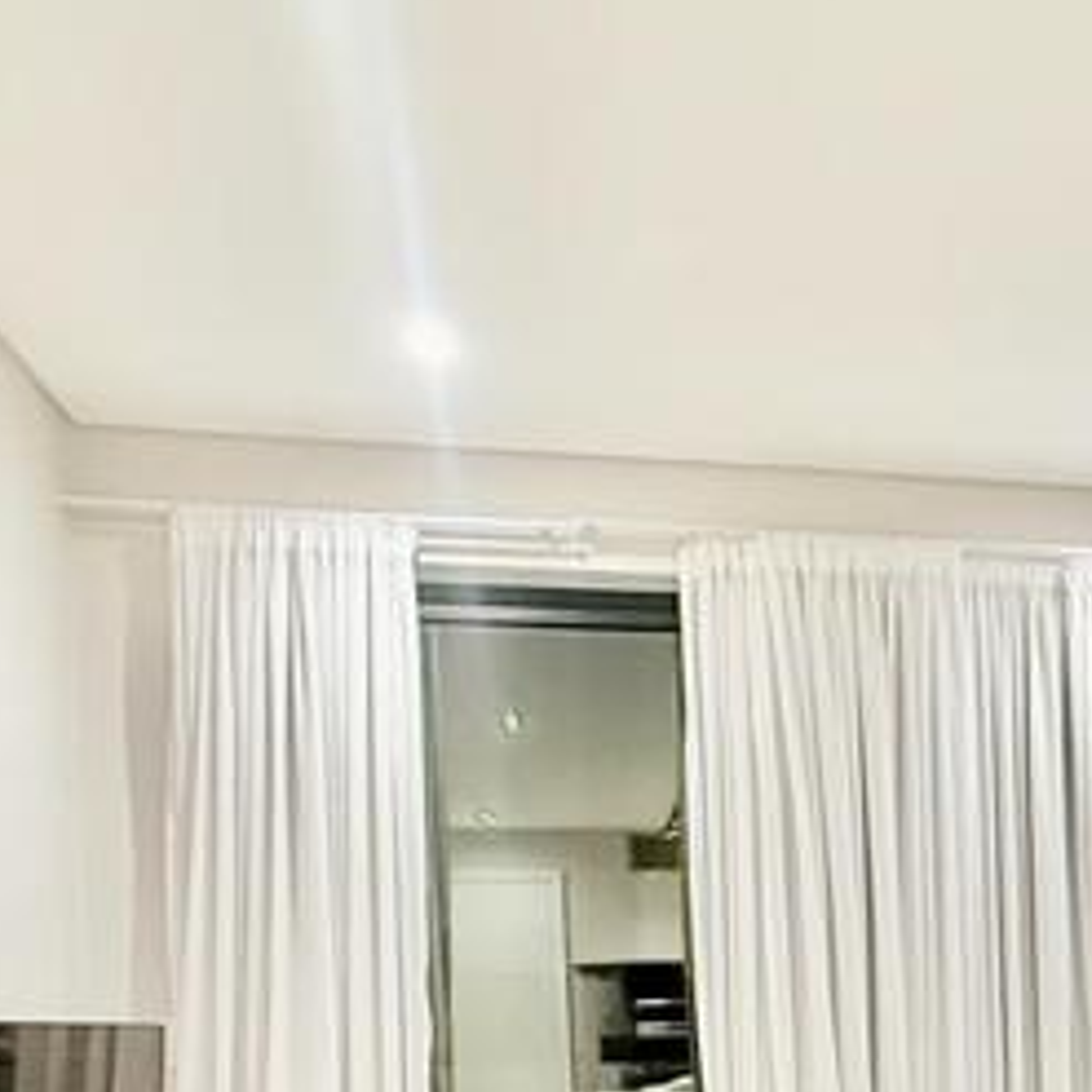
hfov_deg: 39.3
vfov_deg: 38.6
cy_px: 1008
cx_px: 955
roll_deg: +1.7
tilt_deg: +0.1
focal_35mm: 40
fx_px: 1428
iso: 640
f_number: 2.2
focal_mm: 2.22
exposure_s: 1/50
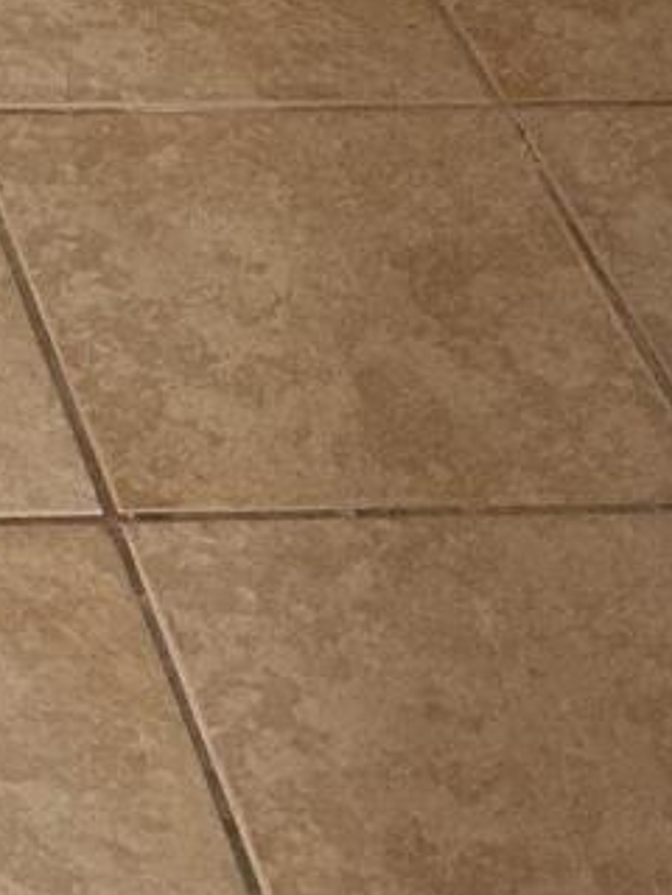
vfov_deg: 10.8
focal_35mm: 150
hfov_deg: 8.9
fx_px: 3883
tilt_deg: -17.6
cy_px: -1382
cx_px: -986
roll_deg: +1.2
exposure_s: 1/60
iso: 320
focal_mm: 6.86
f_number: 1.78
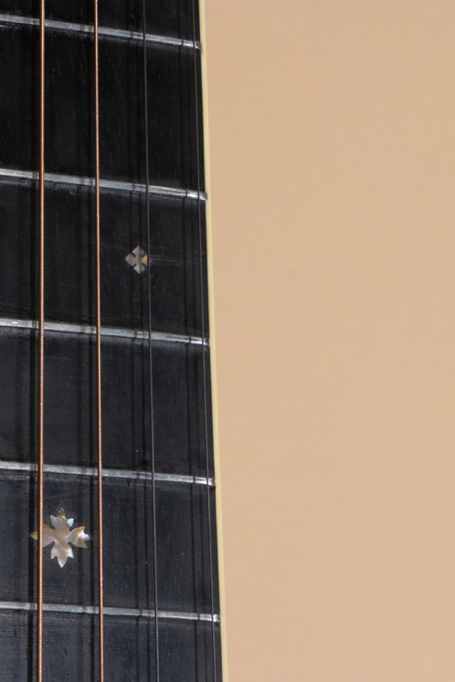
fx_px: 2692
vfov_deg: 14.4
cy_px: 341
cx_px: 117
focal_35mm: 142
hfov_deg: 9.6
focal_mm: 18.2
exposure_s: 1/80
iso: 125
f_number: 5.3
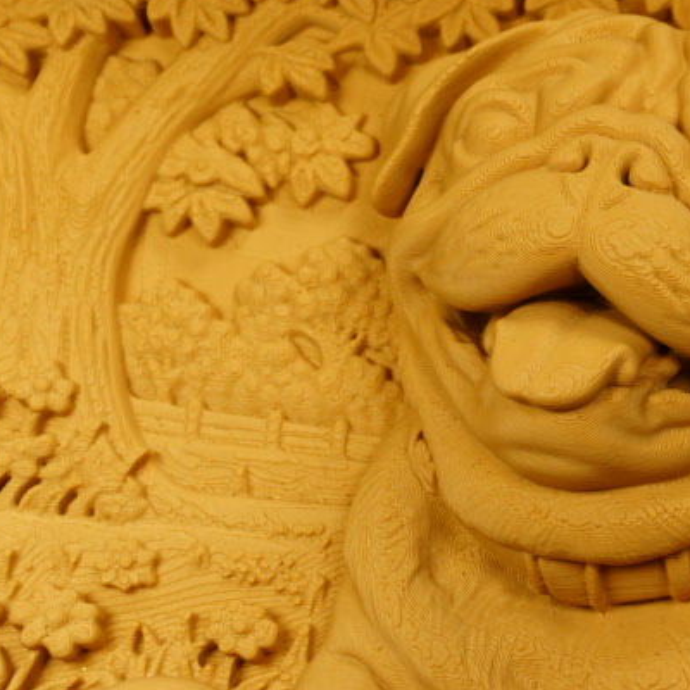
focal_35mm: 165
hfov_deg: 10.5
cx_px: 764
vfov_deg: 10.6
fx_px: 3721
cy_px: 395
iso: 100
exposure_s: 1/100
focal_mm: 32
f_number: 6.3
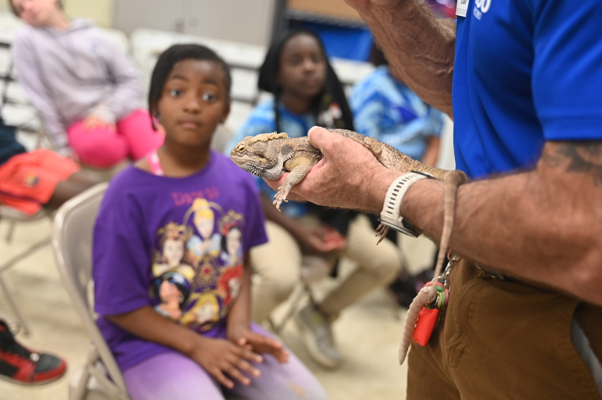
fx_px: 835
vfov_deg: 26.9
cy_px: 200
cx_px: 301
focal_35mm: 50
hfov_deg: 39.6
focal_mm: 50
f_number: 2.8
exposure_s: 1/125
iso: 800
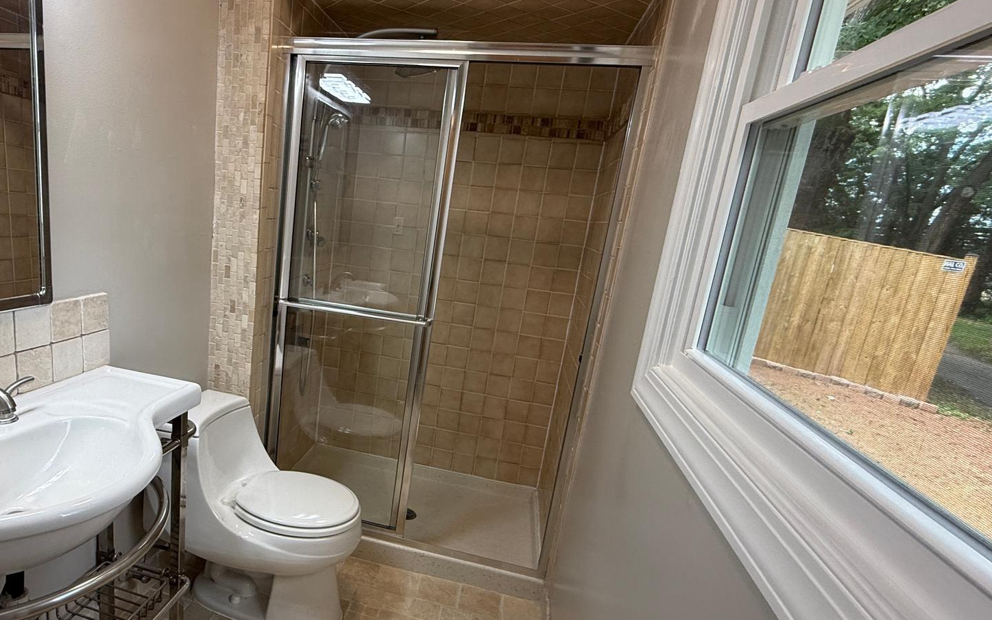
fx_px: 568
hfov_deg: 80.5
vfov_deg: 57.2
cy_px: 337
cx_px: 363
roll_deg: -5.8
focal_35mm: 21
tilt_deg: -13.8
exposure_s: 1/120
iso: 125
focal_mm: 2.22
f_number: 2.2
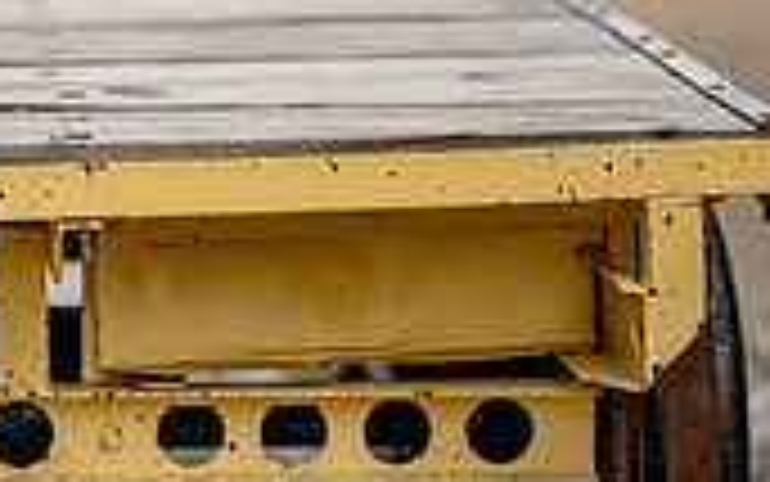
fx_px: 4177
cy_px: -60
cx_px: -302
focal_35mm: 199
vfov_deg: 6.6
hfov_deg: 10.3
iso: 250
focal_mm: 50
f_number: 1.2
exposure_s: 1/2000
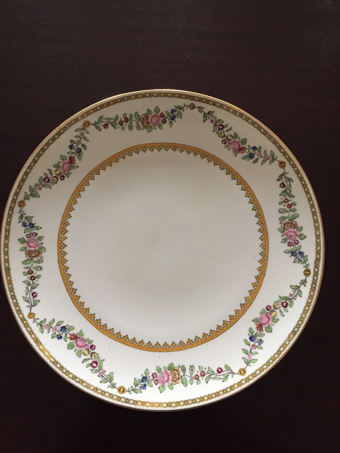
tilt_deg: -81.4
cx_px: 170
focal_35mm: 29
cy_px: 226
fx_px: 380
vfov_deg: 61.7
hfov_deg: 48.2
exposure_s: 1/25
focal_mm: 4.15
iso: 250
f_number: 2.2
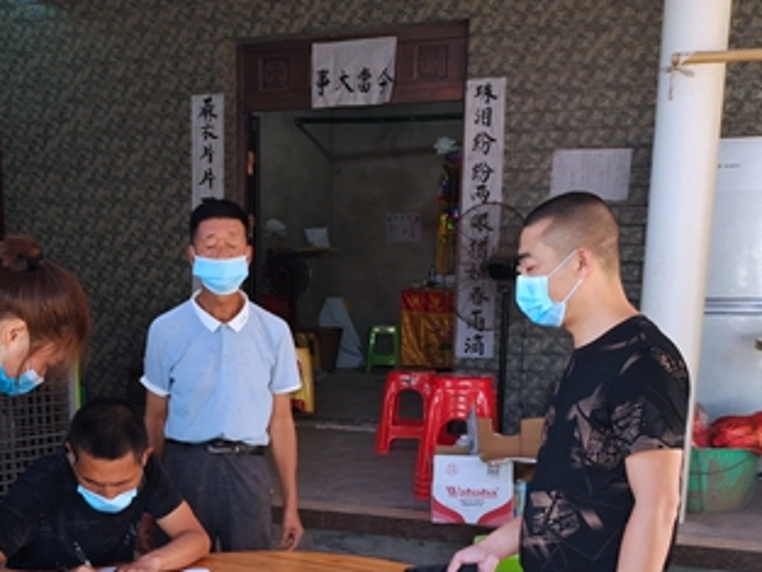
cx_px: 292
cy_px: 538
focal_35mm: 45
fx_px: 991
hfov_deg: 41.8
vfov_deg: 30.5
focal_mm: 4.71
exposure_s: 1/50
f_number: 1.79
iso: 307
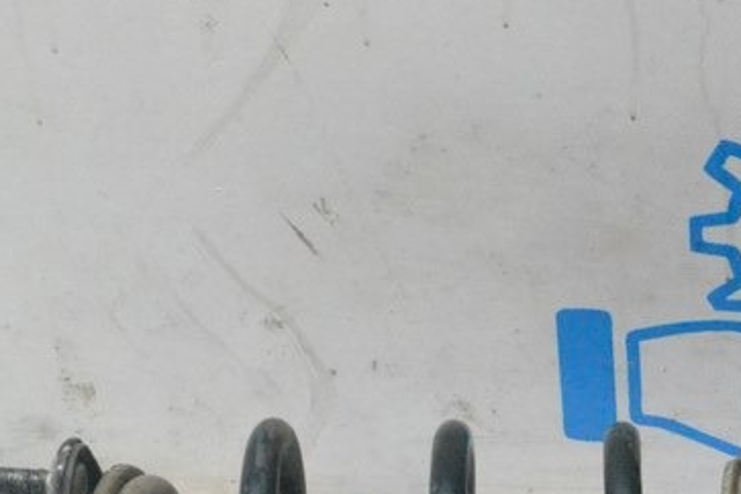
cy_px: 471
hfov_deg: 17.7
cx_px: 878
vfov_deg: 12.3
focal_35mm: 110
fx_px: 2264
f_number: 9
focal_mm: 26
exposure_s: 1/160
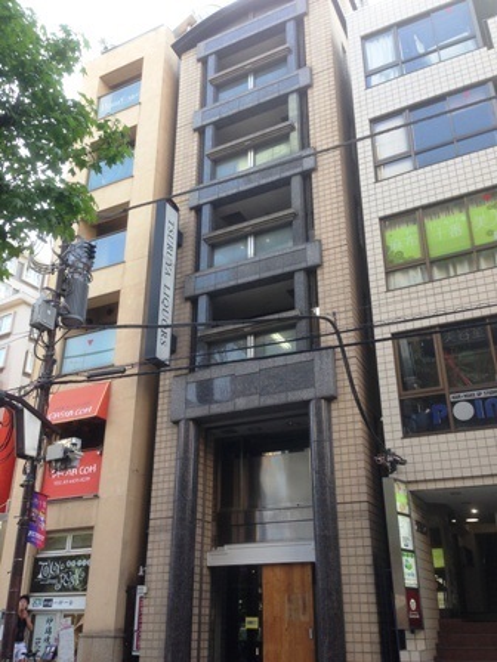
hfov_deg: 42.9
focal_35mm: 33
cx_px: 248
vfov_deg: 55.4
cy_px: 331
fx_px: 632
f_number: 2.4
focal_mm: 4.12
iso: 50
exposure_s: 1/120
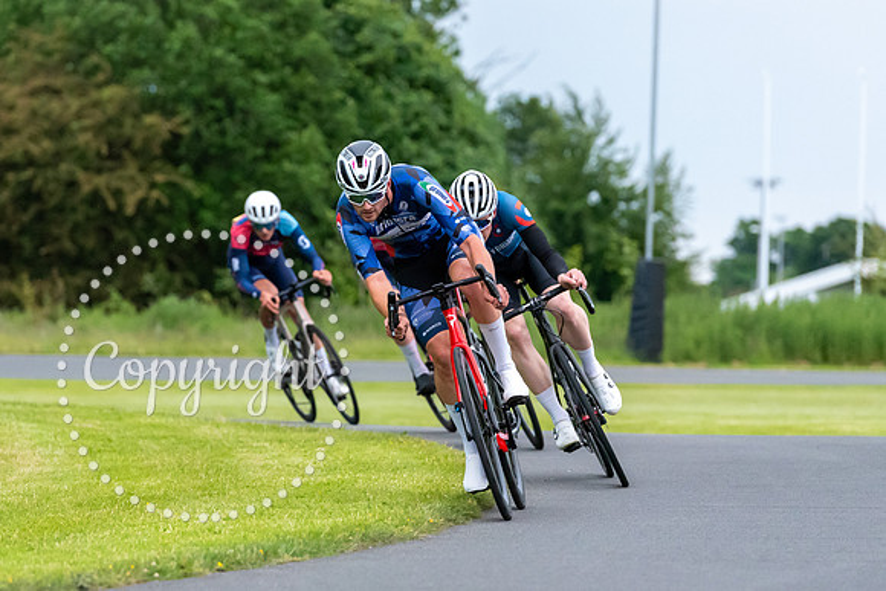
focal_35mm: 234
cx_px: 379
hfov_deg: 8.8
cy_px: 279
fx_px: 5754
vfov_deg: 5.9
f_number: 5
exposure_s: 1/640
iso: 7200
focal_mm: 195
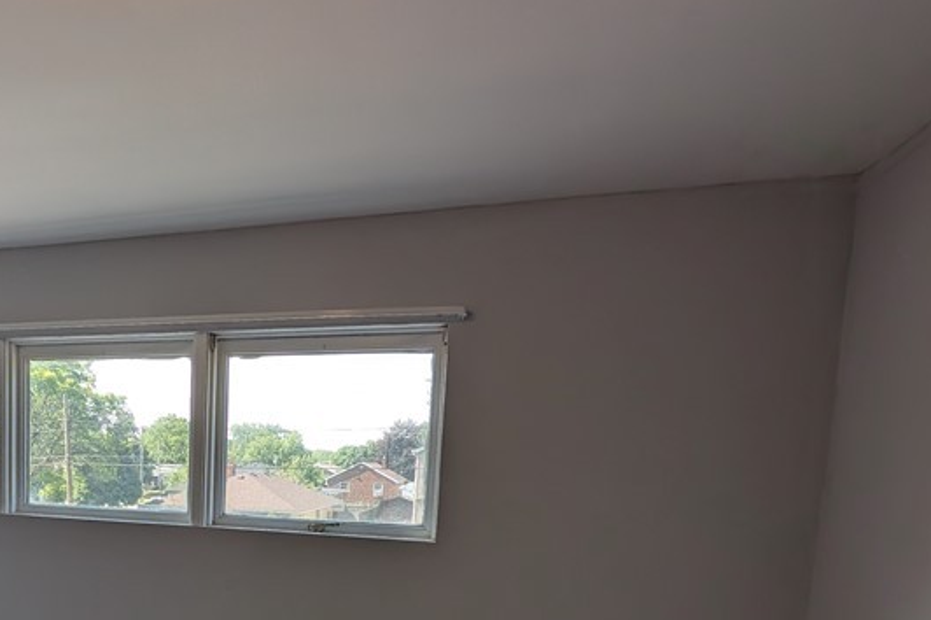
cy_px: 524
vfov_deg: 49.0
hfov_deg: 69.1
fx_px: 620
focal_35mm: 24
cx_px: 237
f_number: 1.7
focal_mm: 2.02
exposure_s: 1/390
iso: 48
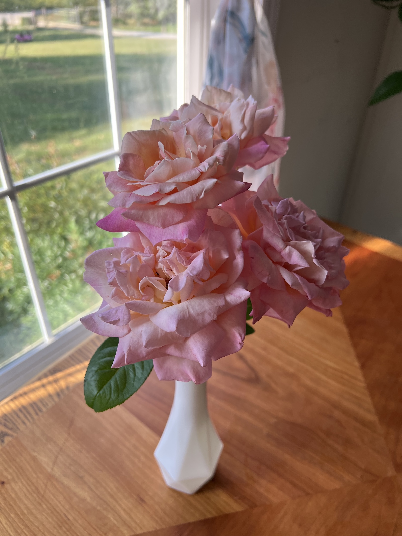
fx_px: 403
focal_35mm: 26
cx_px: 201
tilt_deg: -35.4
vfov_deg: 67.3
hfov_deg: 53.1
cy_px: 268
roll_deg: -1.1
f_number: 1.5
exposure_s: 1/303
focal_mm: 5.7
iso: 50
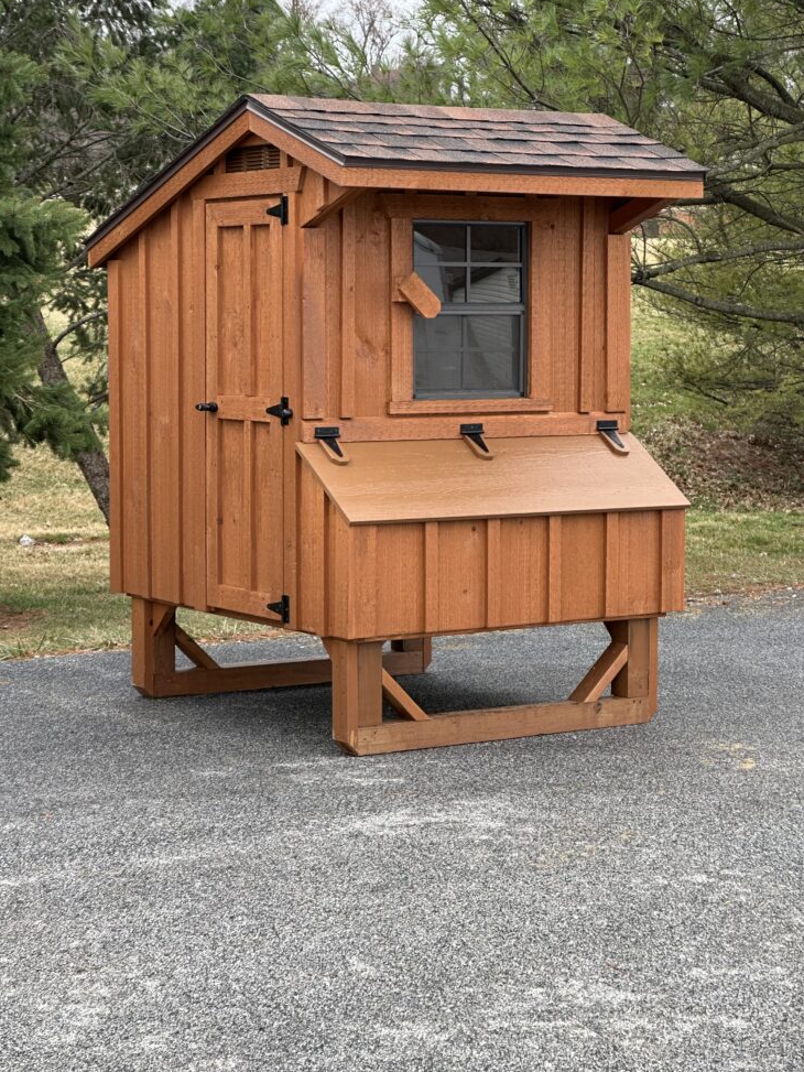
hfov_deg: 18.2
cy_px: 512
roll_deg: +0.7
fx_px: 2508
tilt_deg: -7.3
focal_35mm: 81
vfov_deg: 24.1
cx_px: 401
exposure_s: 1/99
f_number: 2.8
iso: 64
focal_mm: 9
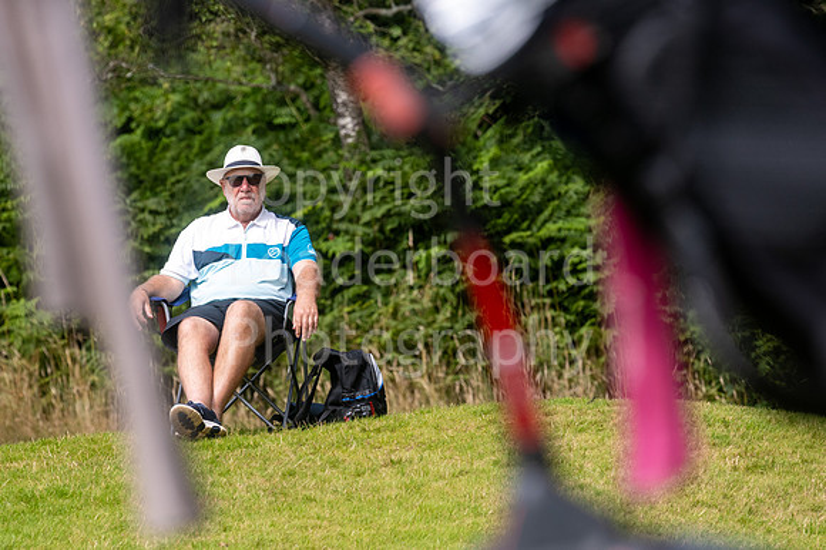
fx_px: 11375
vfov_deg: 2.8
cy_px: 303
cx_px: 455
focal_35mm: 496
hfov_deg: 4.2
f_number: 5.6
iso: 200
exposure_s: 1/640
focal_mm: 300
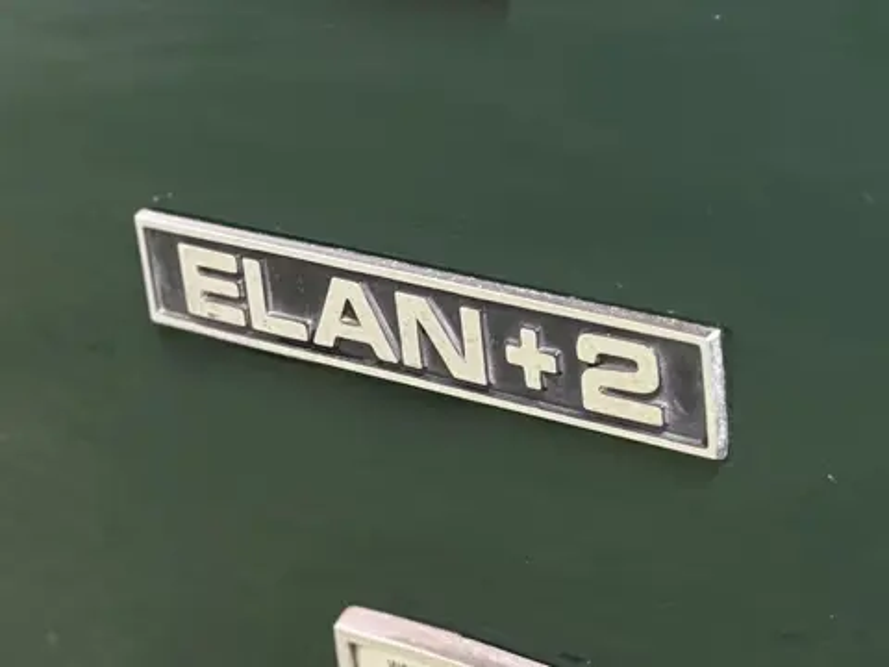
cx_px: 444
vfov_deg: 30.3
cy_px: 334
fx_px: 1233
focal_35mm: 48
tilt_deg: -15.6
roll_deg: -0.9
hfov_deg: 39.7
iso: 160
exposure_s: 1/60
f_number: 1.78
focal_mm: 6.76
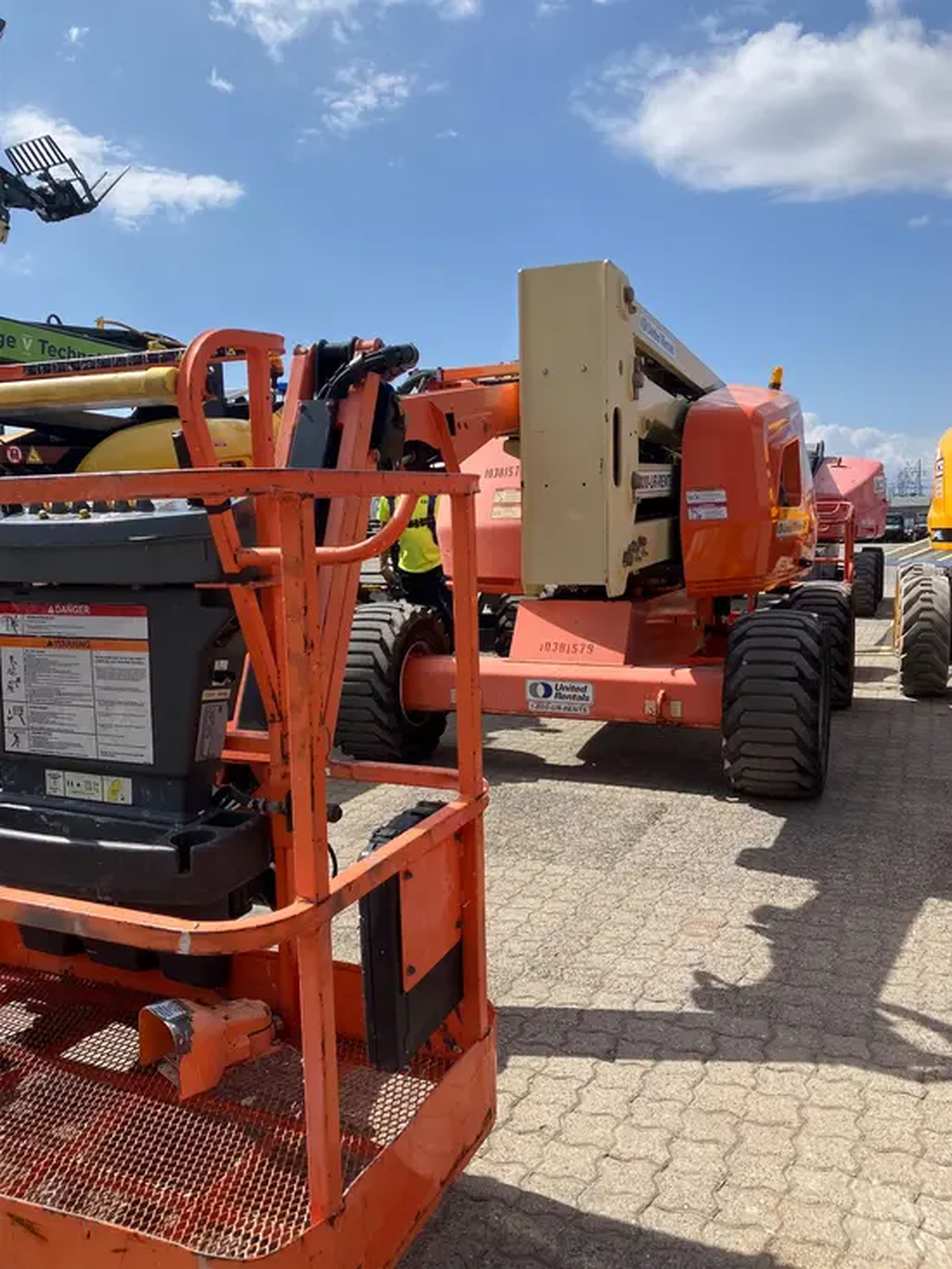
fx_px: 1026
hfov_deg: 49.8
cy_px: 634
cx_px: 476
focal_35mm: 28
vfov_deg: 63.4
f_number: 1.8
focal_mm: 3.99
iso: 32
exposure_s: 1/2208
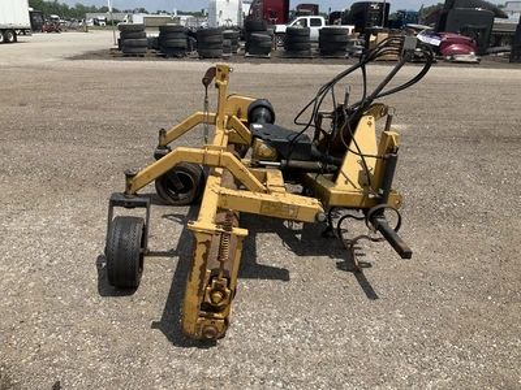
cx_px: 260
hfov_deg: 61.7
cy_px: 195
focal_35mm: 29
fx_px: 436
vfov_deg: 48.2
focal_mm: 3
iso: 25
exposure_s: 1/2538
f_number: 1.8
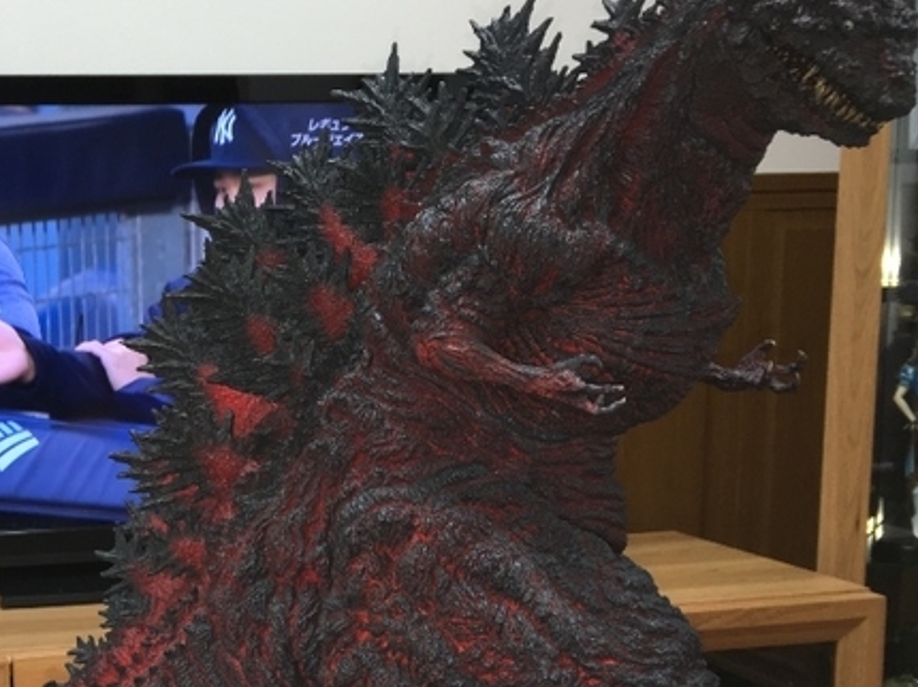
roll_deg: +1.8
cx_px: 160
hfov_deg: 34.3
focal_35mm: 54
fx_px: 1431
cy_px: 542
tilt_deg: -9.6
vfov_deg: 26.5
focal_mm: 4.15
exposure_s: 1/30
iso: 40
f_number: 2.2
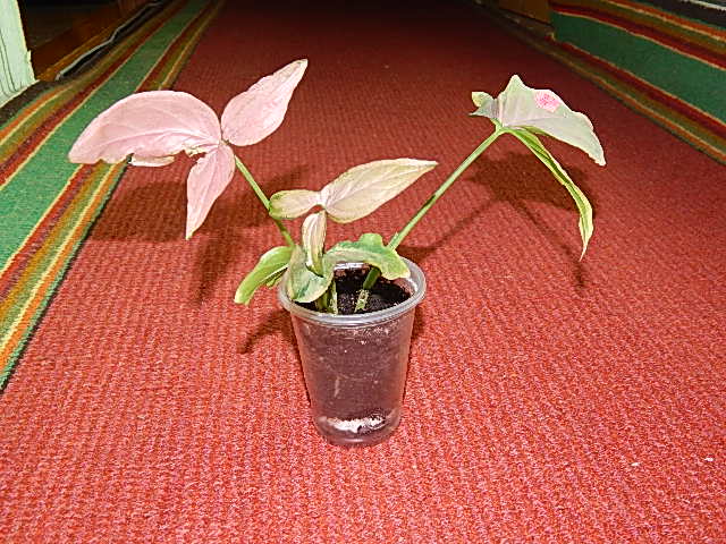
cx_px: 363
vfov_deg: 37.7
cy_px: 272
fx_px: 797
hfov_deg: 49.0
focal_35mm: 38
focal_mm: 6.8
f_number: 3.4
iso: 200
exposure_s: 1/30
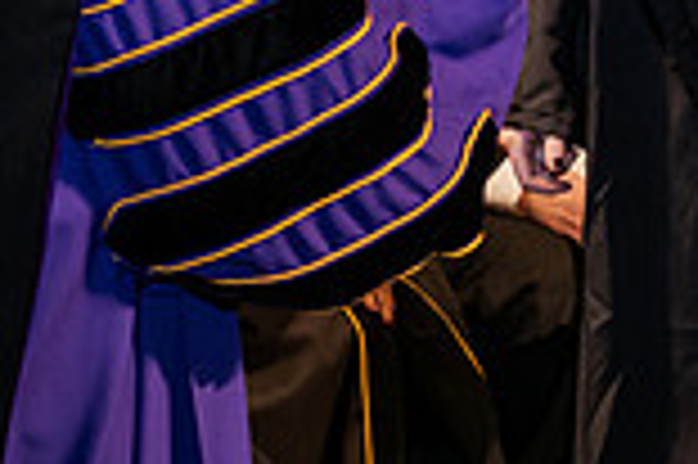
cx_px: 333
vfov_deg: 6.0
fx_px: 4358
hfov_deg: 9.2
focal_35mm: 225
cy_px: -390
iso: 1600
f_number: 6.3
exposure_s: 1/200
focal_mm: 60
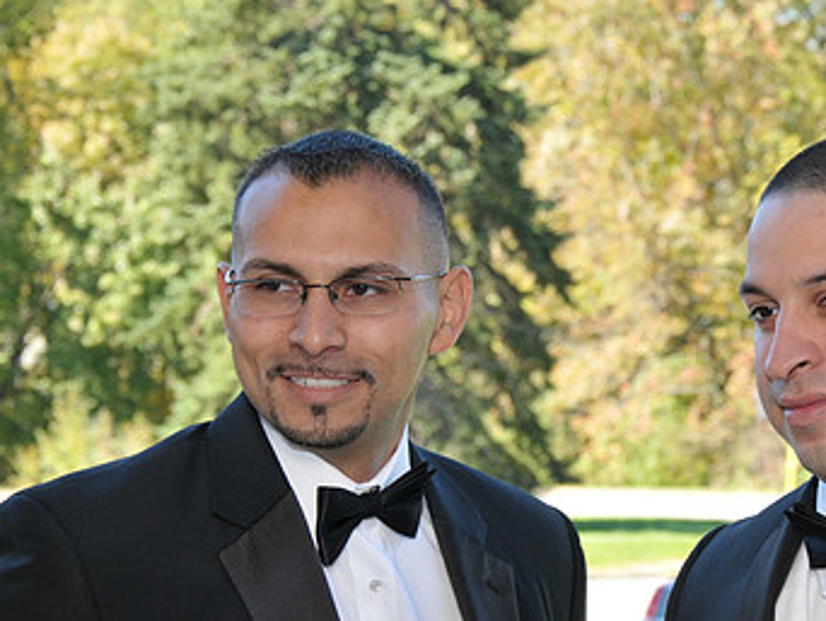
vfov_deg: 11.7
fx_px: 3033
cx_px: 570
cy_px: 376
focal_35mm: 127
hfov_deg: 15.5
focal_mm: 52
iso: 250
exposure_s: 1/125
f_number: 7.1
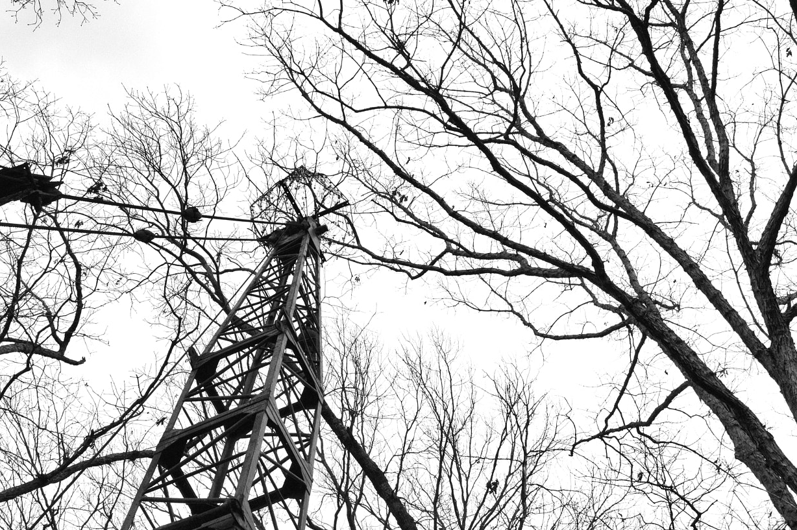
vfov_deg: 31.1
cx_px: 352
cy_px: 267
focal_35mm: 43
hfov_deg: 45.4
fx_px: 951
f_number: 11
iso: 400
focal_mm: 22
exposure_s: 1/400
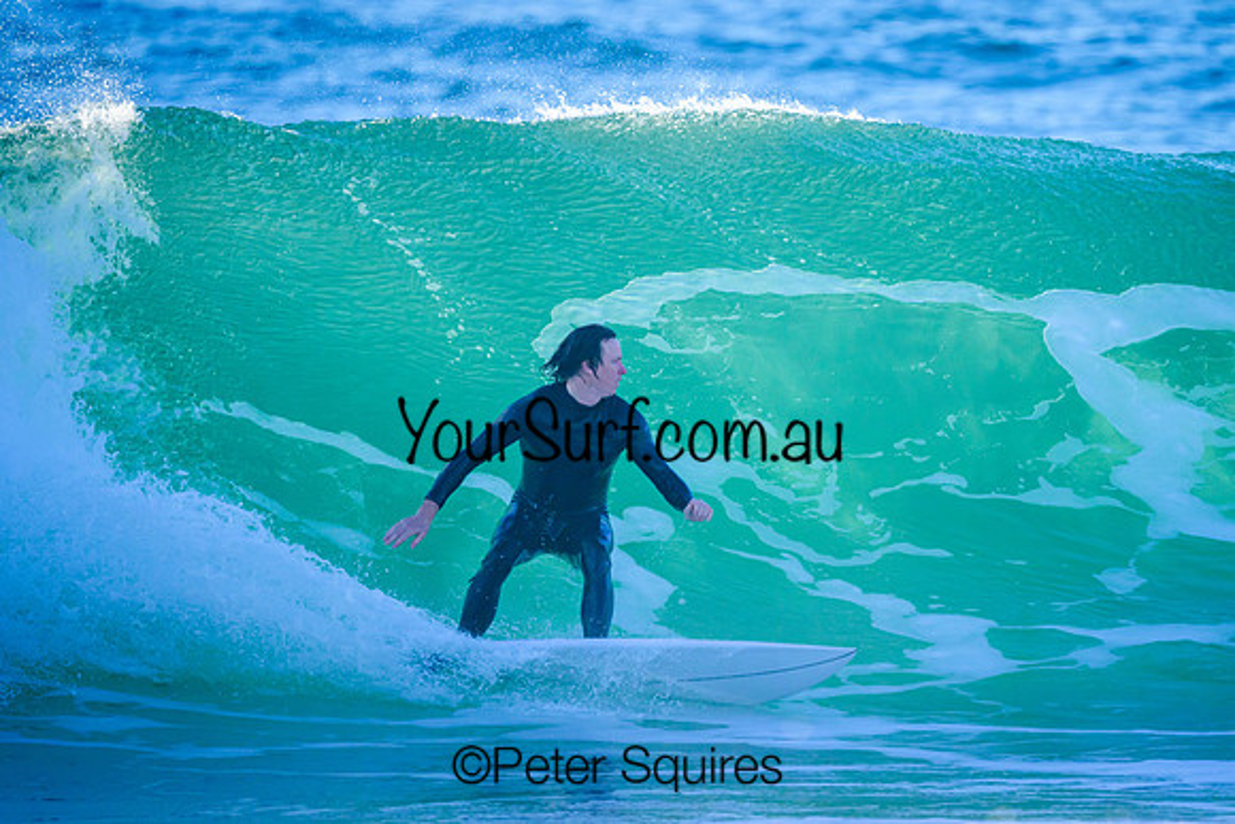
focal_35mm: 928
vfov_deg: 1.5
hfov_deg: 2.2
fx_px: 31825
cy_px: 346
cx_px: 690
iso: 1100
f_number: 6.3
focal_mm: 800
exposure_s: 1/2000
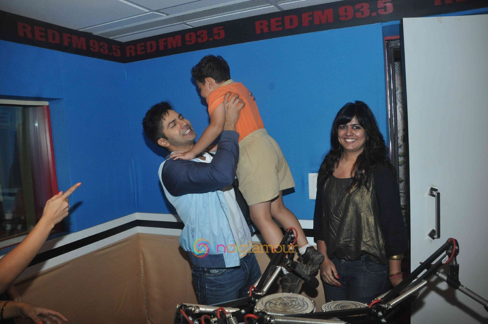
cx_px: 244
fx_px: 366
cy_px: 162
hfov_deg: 67.4
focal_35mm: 27
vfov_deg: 47.8
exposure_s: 1/200
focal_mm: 18
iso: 1250
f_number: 10
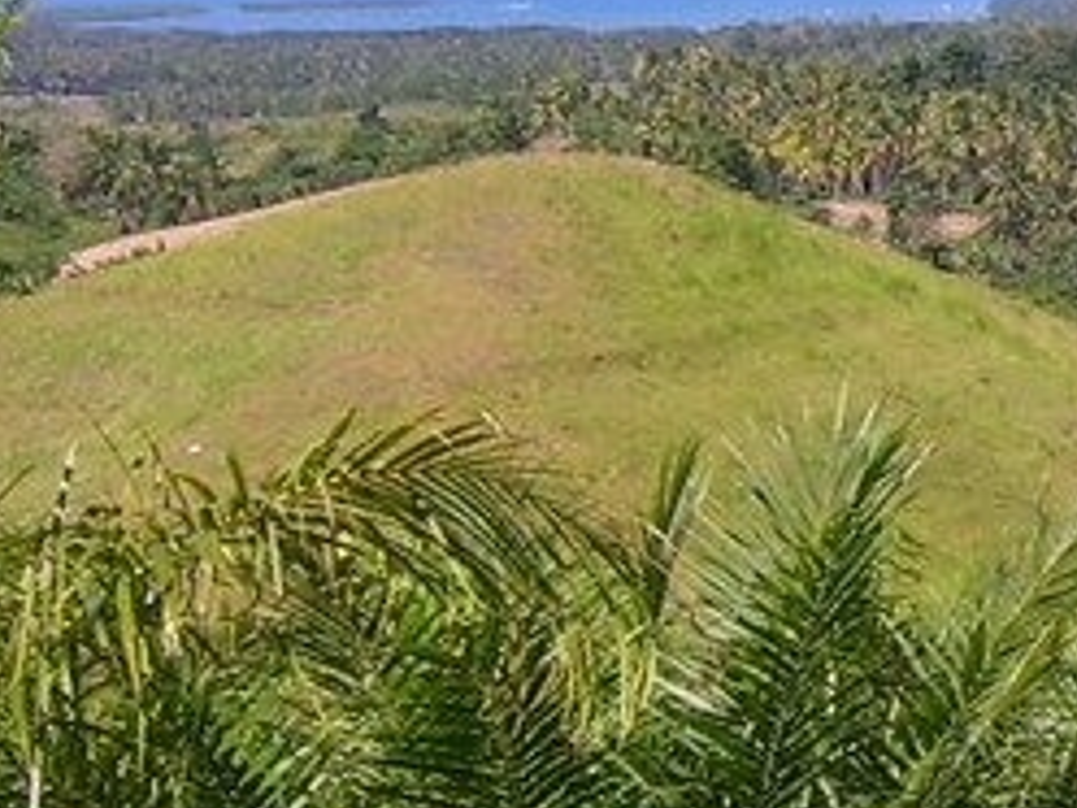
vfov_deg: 9.6
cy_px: 387
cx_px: 1609
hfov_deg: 12.2
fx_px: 4822
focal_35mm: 155
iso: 80
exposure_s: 1/500
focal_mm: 6
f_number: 4.8
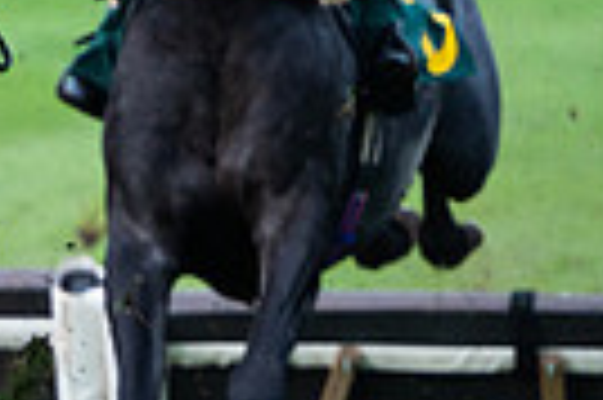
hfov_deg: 2.3
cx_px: -621
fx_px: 15207
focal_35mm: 909
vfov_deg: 1.5
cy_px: 261
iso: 500
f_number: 4
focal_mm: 210
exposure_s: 1/1000
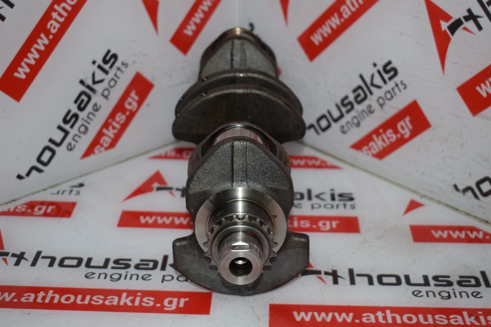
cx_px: 246
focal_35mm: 60
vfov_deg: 22.6
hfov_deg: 33.4
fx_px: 818
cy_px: 164
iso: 500
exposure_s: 1/200
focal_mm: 40
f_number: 4.8
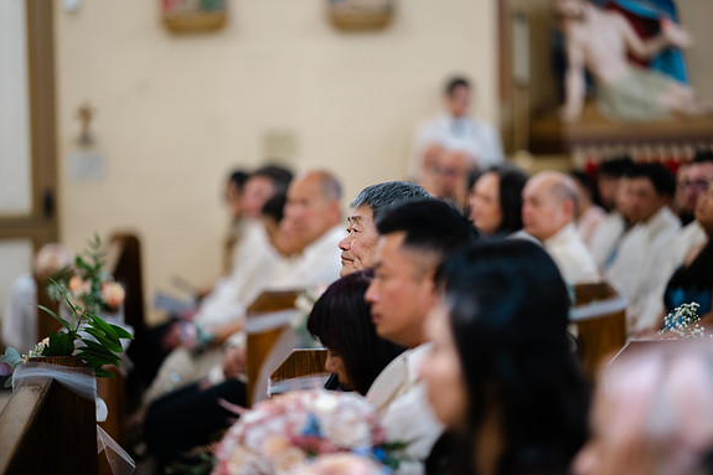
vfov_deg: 12.9
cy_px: 238
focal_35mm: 106
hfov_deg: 19.3
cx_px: 356
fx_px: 2099
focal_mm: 105
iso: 400
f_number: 1.4
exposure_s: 1/100
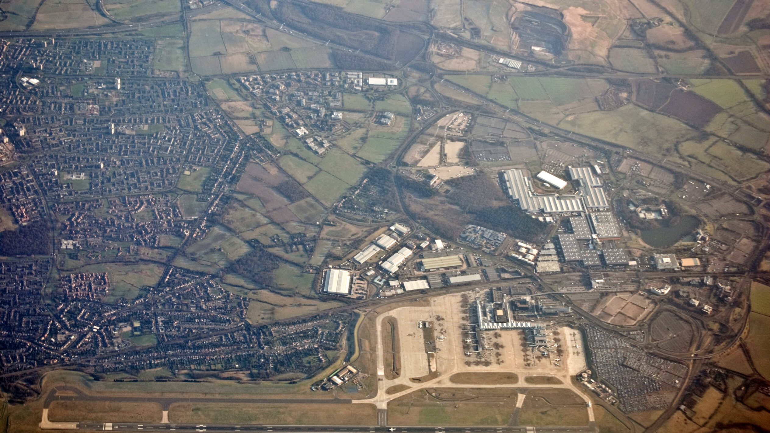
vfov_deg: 13.8
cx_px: 385
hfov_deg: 24.3
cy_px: 222
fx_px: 1787
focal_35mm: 88
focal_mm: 55
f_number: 7.1
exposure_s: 1/200
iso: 125
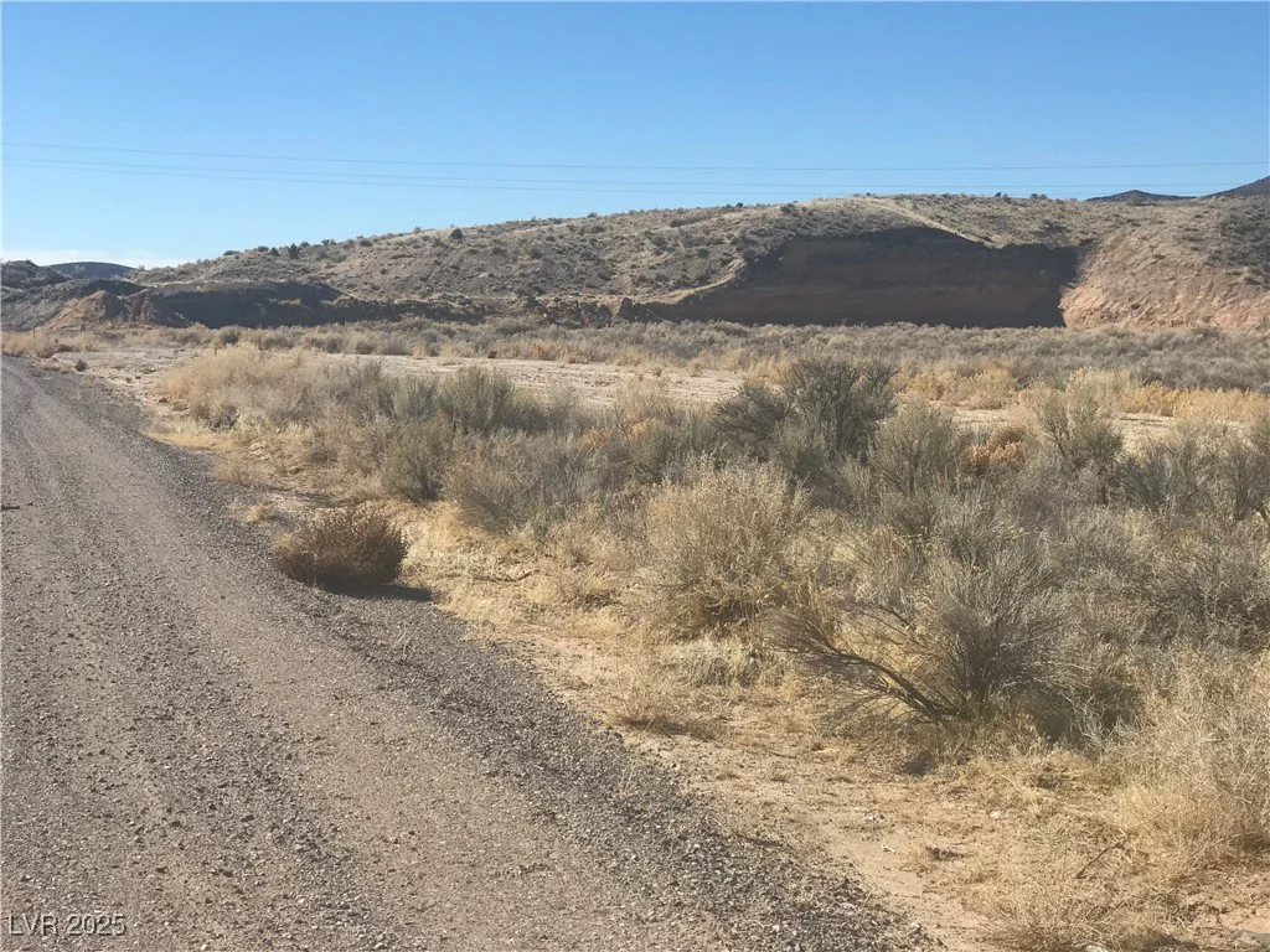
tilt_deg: -4.2
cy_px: 476
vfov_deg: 25.7
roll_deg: -0.2
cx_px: 635
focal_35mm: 57
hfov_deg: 33.8
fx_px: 2091
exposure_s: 1/1312
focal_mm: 6.6
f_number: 2.8
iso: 20
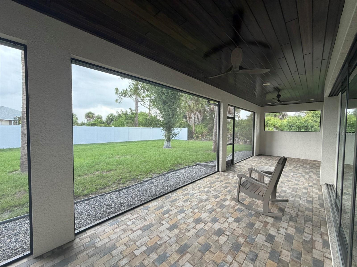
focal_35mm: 14
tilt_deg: -1.7
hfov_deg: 102.1
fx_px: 144
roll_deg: +0.0
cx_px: 178
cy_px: 134
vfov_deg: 85.7
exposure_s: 1/121
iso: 160
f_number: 2.2
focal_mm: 2.22
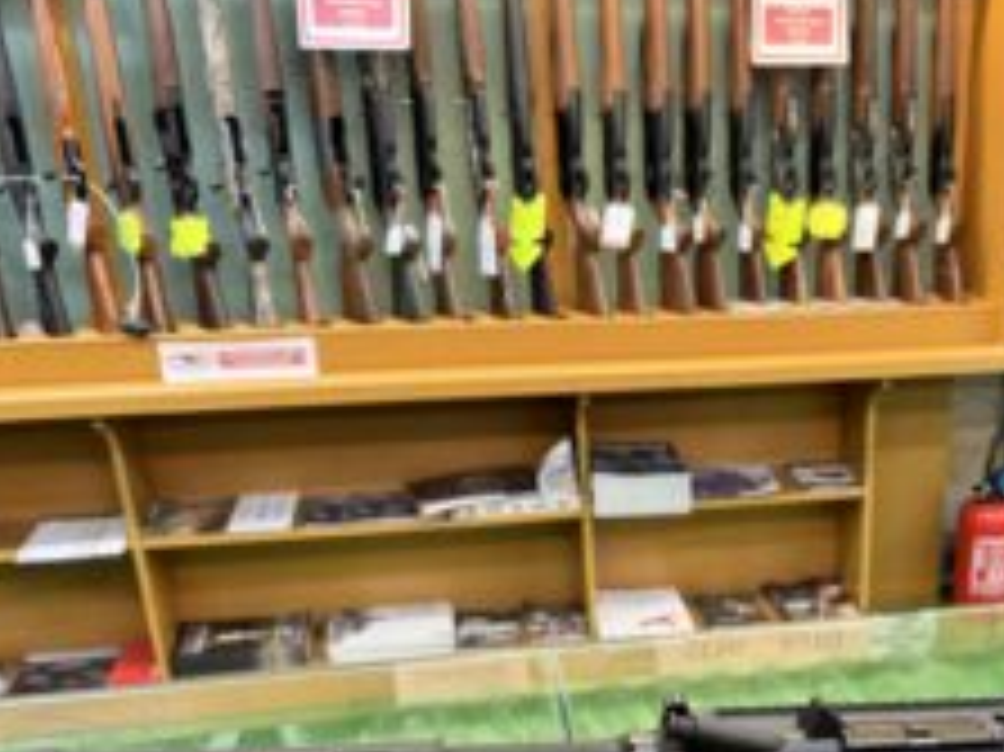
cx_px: 810
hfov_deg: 41.9
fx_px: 1246
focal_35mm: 43
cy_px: 648
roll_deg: -2.2
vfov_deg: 32.2
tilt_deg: -23.1
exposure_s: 1/50
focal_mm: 6.76
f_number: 1.78
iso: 250
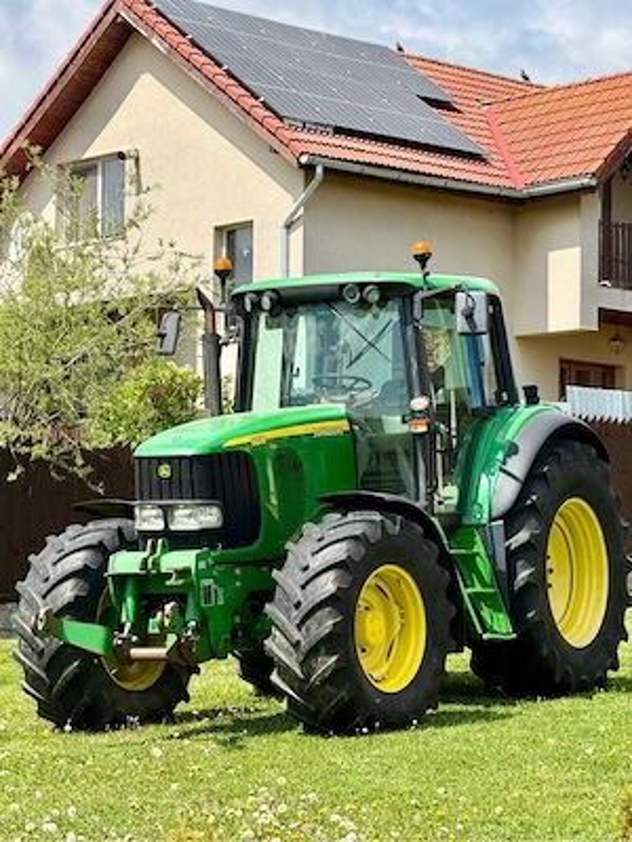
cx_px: 316
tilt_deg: +5.6
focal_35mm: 120
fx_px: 2921
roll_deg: -0.9
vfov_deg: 16.4
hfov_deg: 12.3
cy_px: 421
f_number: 2.8
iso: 64
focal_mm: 15.66
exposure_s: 1/1318
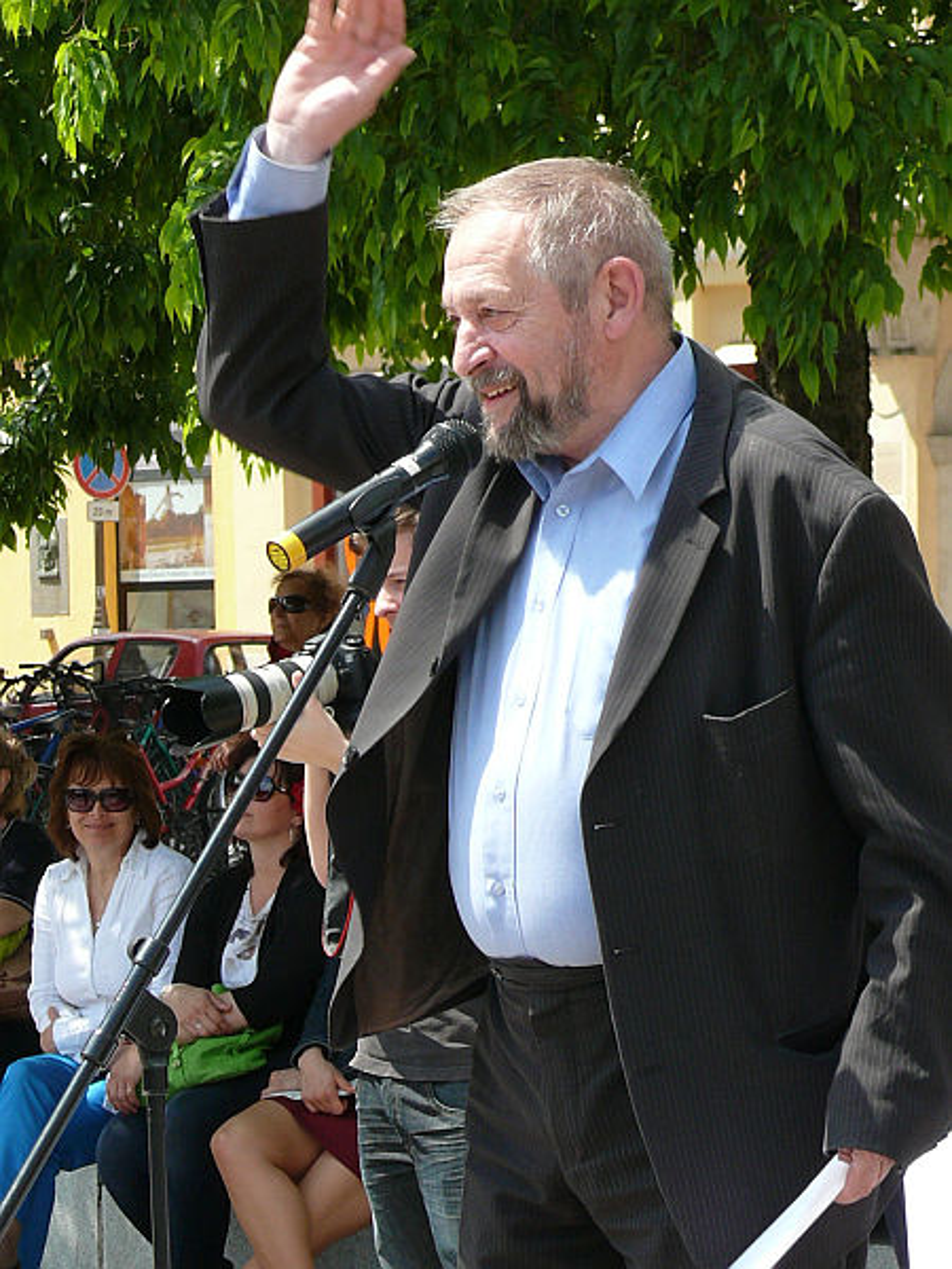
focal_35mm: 176
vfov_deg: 11.2
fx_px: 6454
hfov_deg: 8.4
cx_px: 476
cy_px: 634
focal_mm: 21
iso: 100
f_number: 5.6
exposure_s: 1/200
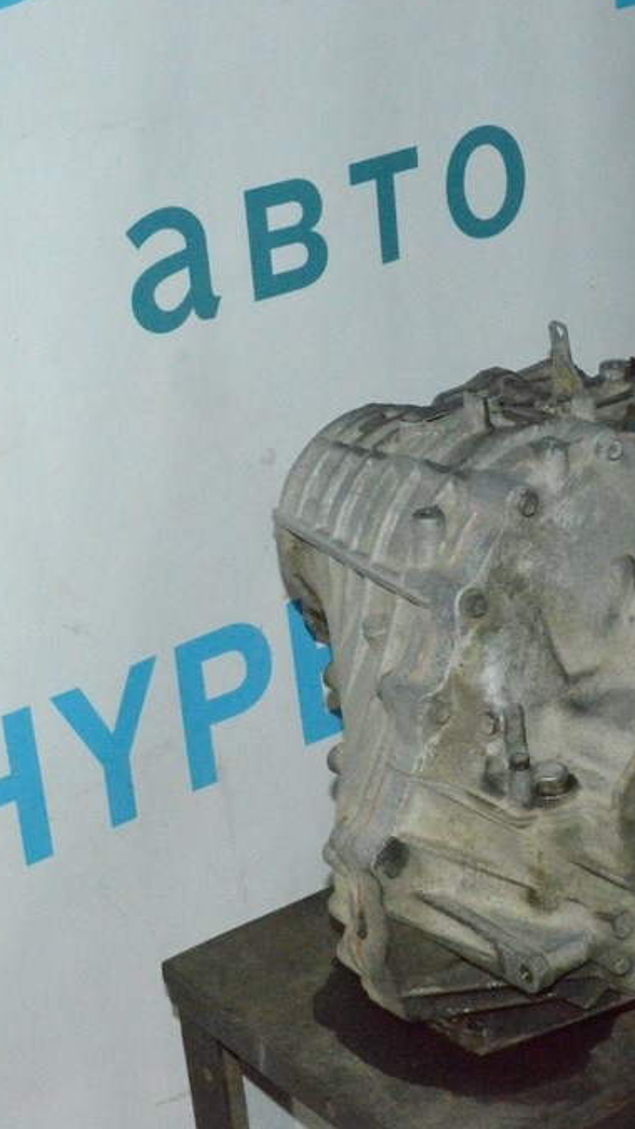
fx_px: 2423
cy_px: 563
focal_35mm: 81
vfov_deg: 26.2
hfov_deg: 14.8
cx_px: 570
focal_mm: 34
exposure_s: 1/200
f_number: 16
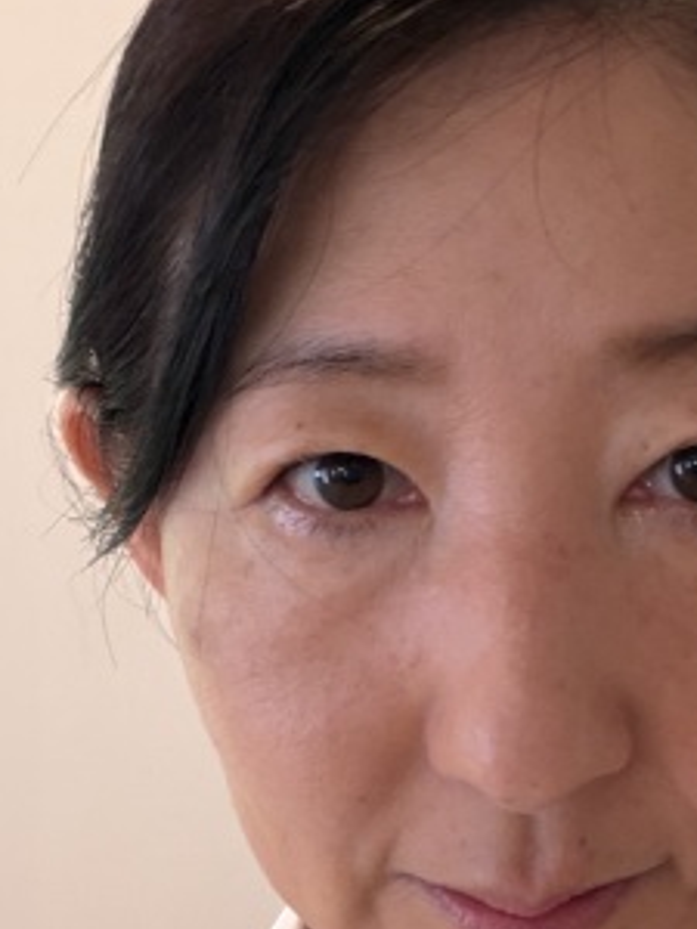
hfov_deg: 22.8
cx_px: 496
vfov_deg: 30.1
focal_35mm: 64
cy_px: 585
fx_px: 1718
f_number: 1.9
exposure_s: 1/33
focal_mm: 2.71
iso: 250
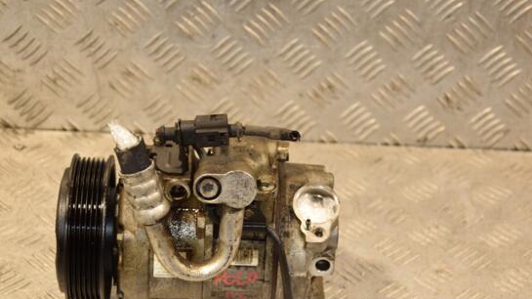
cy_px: 186
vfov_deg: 13.4
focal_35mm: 90
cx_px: 277
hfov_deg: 23.7
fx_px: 1269
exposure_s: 1/160
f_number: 5
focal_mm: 52
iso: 800
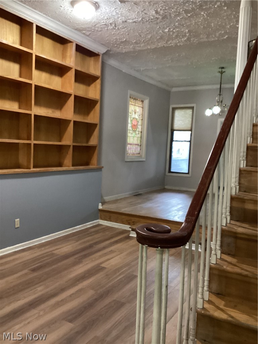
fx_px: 308
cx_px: 129
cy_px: 172
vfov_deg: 58.4
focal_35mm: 31
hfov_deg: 45.4
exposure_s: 1/25
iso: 400
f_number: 2.4
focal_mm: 3.3
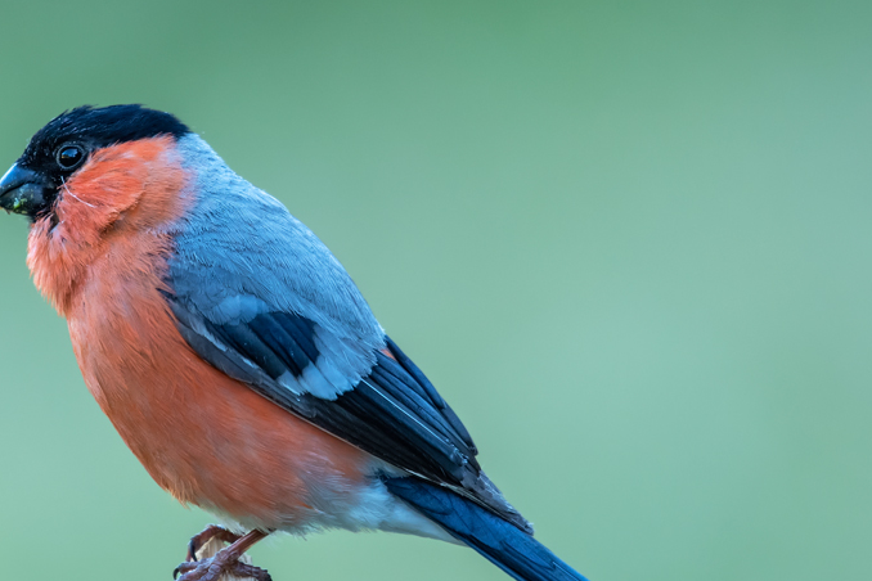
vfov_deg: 1.3
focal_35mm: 1069
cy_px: 278
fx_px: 25892
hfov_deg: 1.9
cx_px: 277
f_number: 5.6
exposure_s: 1/160
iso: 1000
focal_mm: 460
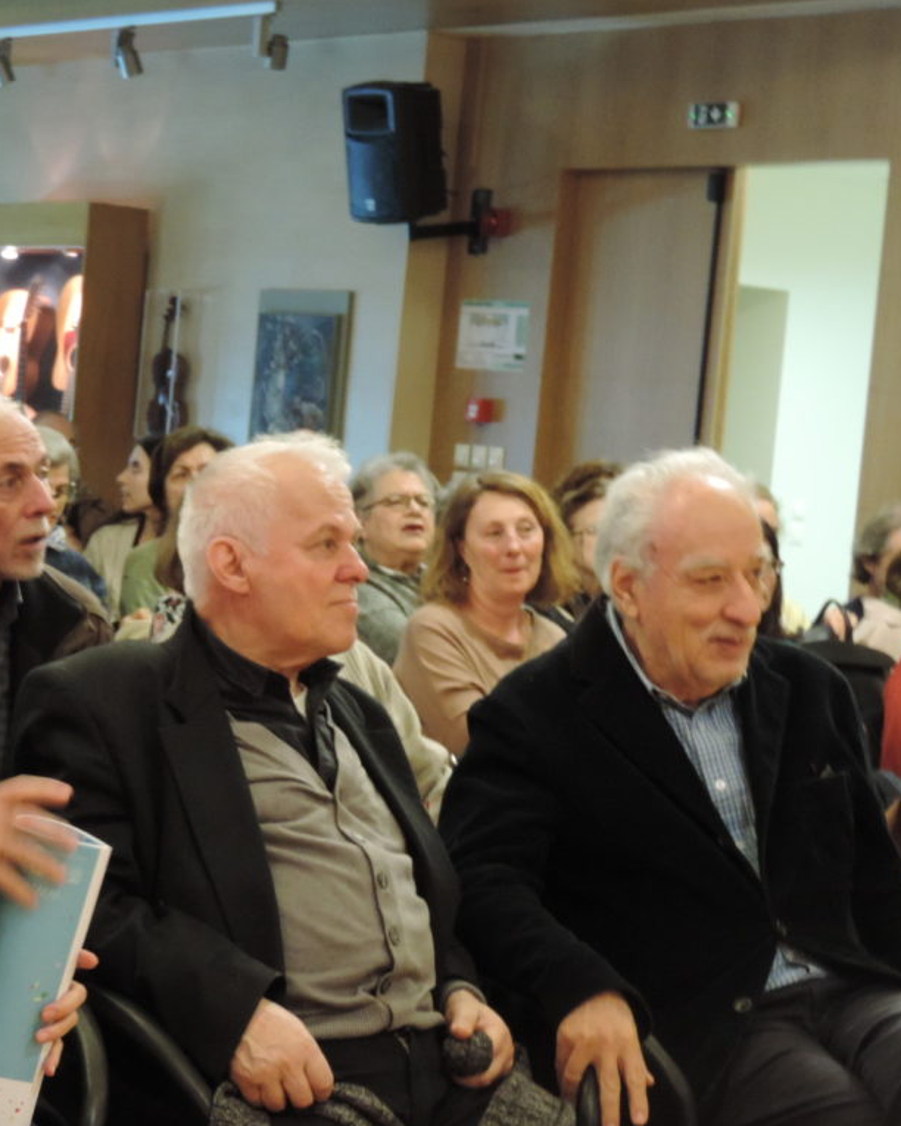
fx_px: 3267
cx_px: 252
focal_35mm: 98
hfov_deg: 15.6
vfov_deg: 19.6
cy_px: 564
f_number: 3.9
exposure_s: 1/10
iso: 800
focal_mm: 13.3
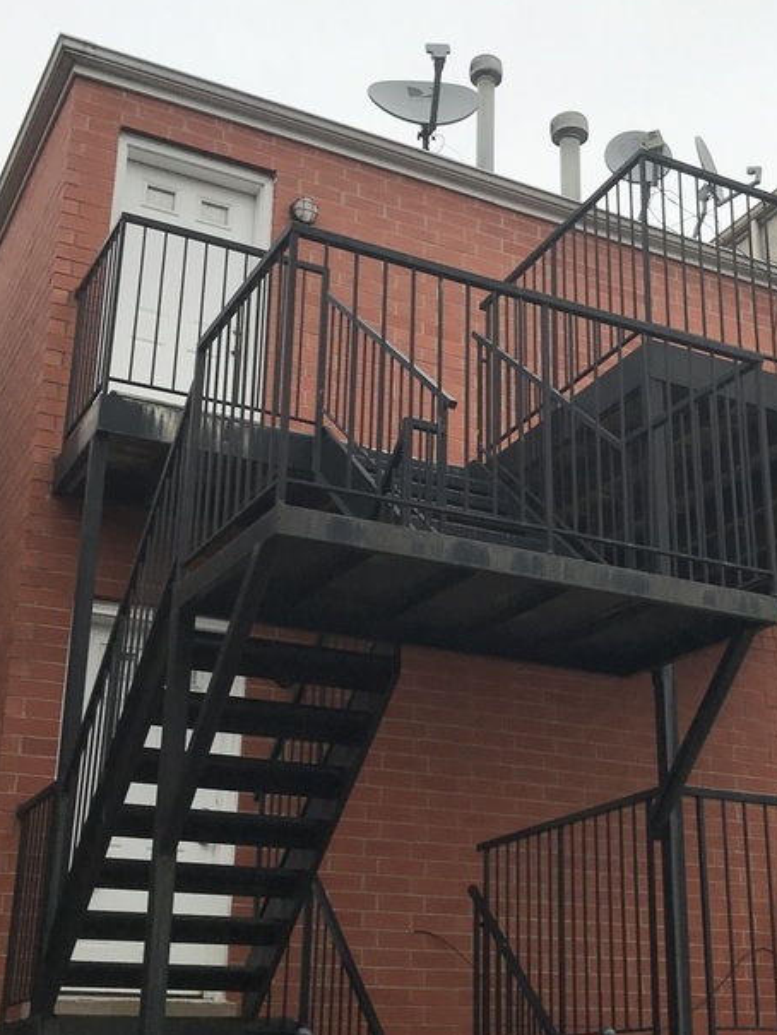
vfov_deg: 38.2
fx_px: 1496
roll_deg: -0.3
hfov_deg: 28.9
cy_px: 546
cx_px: 522
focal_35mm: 50
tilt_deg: +22.1
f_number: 1.8
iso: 20
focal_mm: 3.99
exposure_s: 1/361
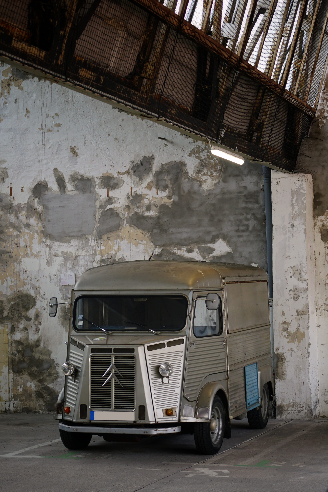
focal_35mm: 88
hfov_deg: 15.5
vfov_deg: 23.1
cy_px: 246
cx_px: 164
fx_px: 1203
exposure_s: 1/100
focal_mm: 59
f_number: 4
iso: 200
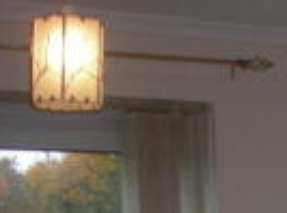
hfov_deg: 11.1
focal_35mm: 167
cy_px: 431
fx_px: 1381
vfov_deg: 8.4
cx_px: 502
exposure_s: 1/60.1
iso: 65
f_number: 3.2
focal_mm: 6.3
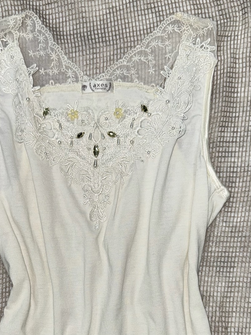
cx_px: 100
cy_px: 266
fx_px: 445
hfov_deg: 31.4
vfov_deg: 39.7
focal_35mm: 46
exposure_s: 1/64
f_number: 1.78
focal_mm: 6.76
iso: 64
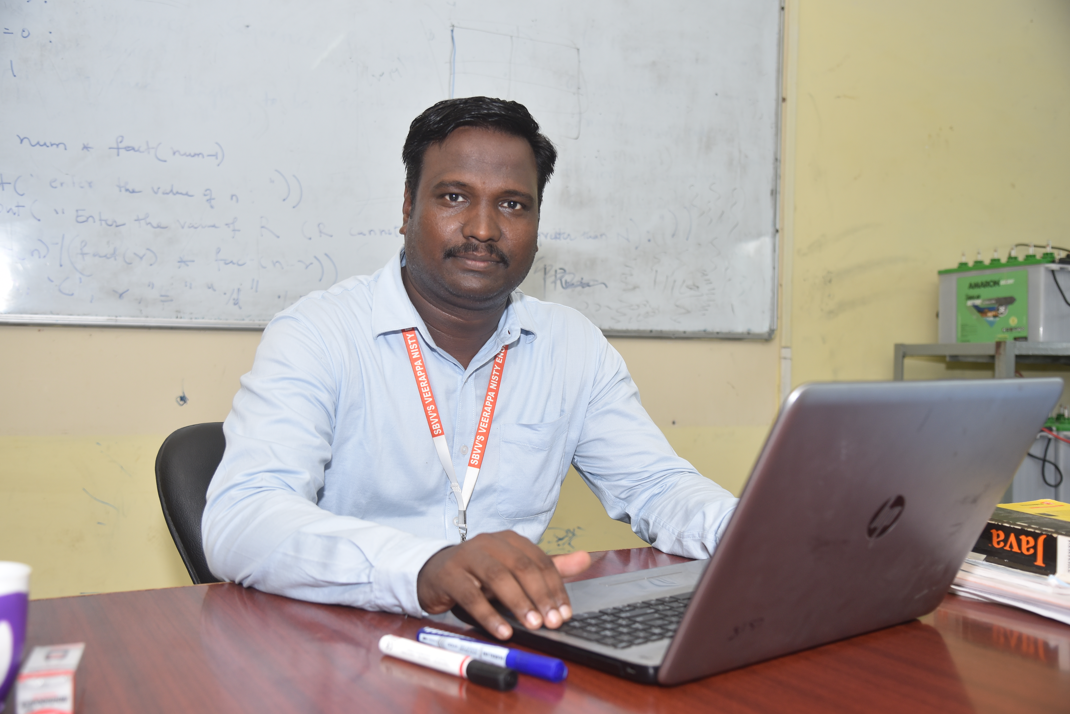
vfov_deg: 35.1
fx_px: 1130
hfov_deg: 50.7
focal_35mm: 38
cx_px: 535
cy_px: 357
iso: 500
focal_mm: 38
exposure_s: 1/125
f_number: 4
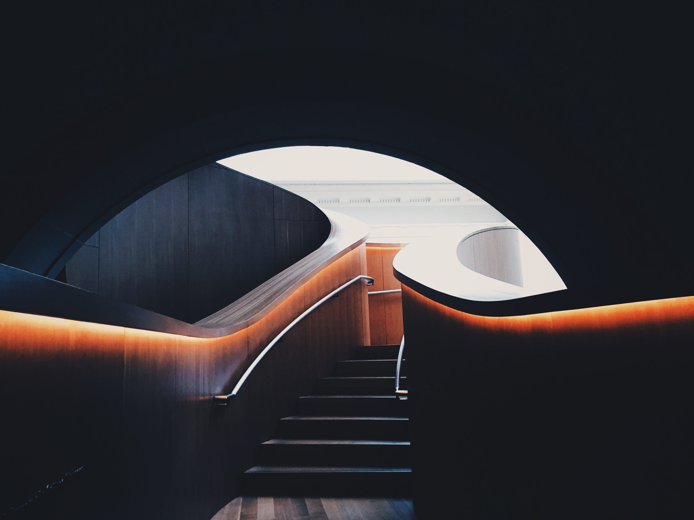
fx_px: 581
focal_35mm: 29
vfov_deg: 48.2
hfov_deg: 61.7
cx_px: 347
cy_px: 260
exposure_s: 1/30
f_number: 2.2
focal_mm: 4.15
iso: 125
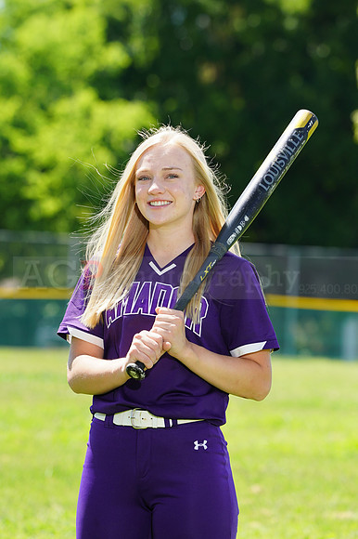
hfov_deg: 4.9
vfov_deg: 7.3
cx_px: 179
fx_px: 4211
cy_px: 270
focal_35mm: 282
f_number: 9
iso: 200
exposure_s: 1/200
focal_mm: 282
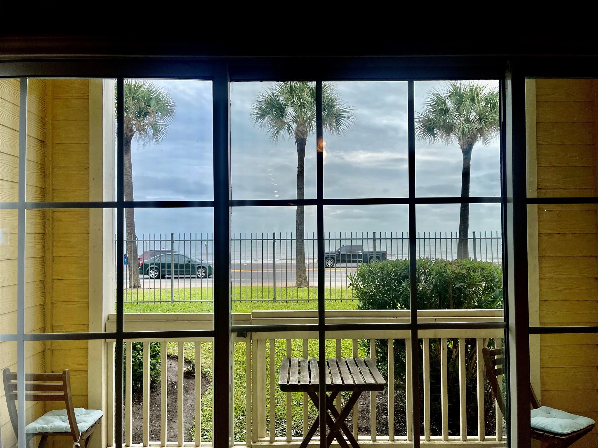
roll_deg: +0.8
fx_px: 449
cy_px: 224
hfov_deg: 67.3
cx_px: 299
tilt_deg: +1.8
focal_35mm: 26
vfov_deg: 53.1
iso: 50
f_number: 1.6
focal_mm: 5.1
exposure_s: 1/1493
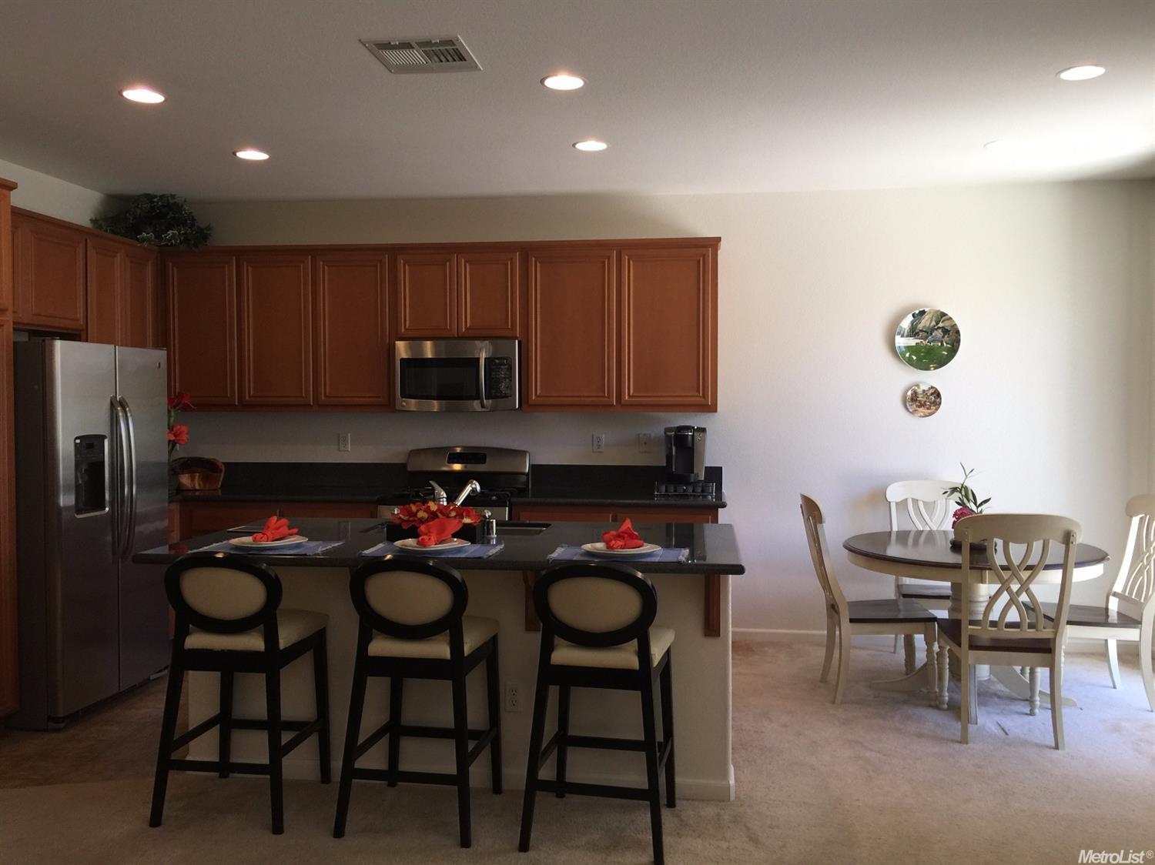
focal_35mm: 29
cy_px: 432
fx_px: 967
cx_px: 578
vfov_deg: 48.2
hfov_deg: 61.7
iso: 32
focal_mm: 4.15
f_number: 2.2
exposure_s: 1/40
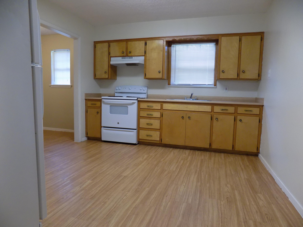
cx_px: 152
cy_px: 114
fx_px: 201
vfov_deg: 58.9
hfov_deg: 73.9
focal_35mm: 23
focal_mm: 4
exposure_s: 1/30
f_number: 3.1
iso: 250
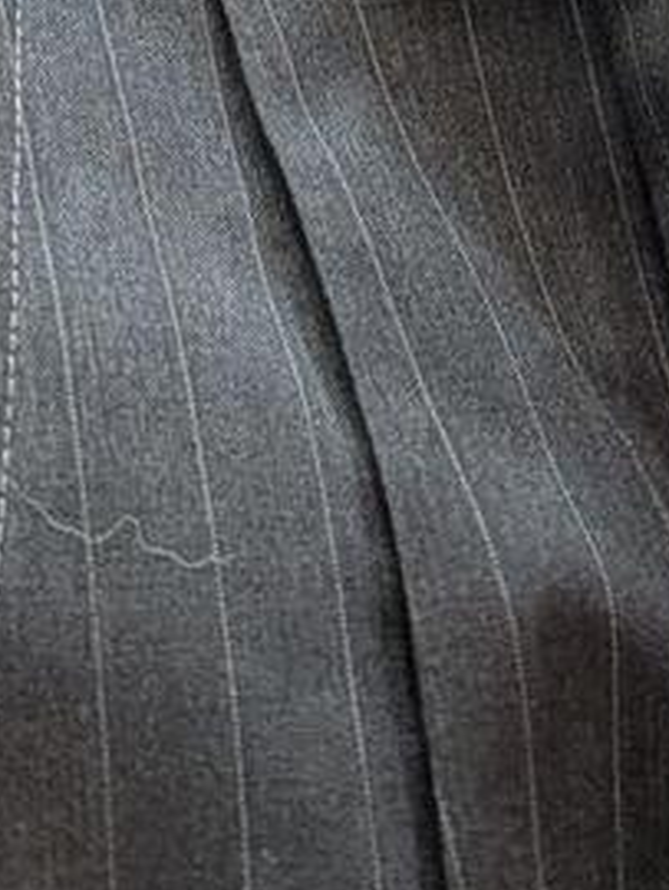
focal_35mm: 118
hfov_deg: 12.6
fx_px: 3036
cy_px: -252
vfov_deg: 15.9
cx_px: 412
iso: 1478
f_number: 1.68
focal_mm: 6.9
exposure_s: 1/60
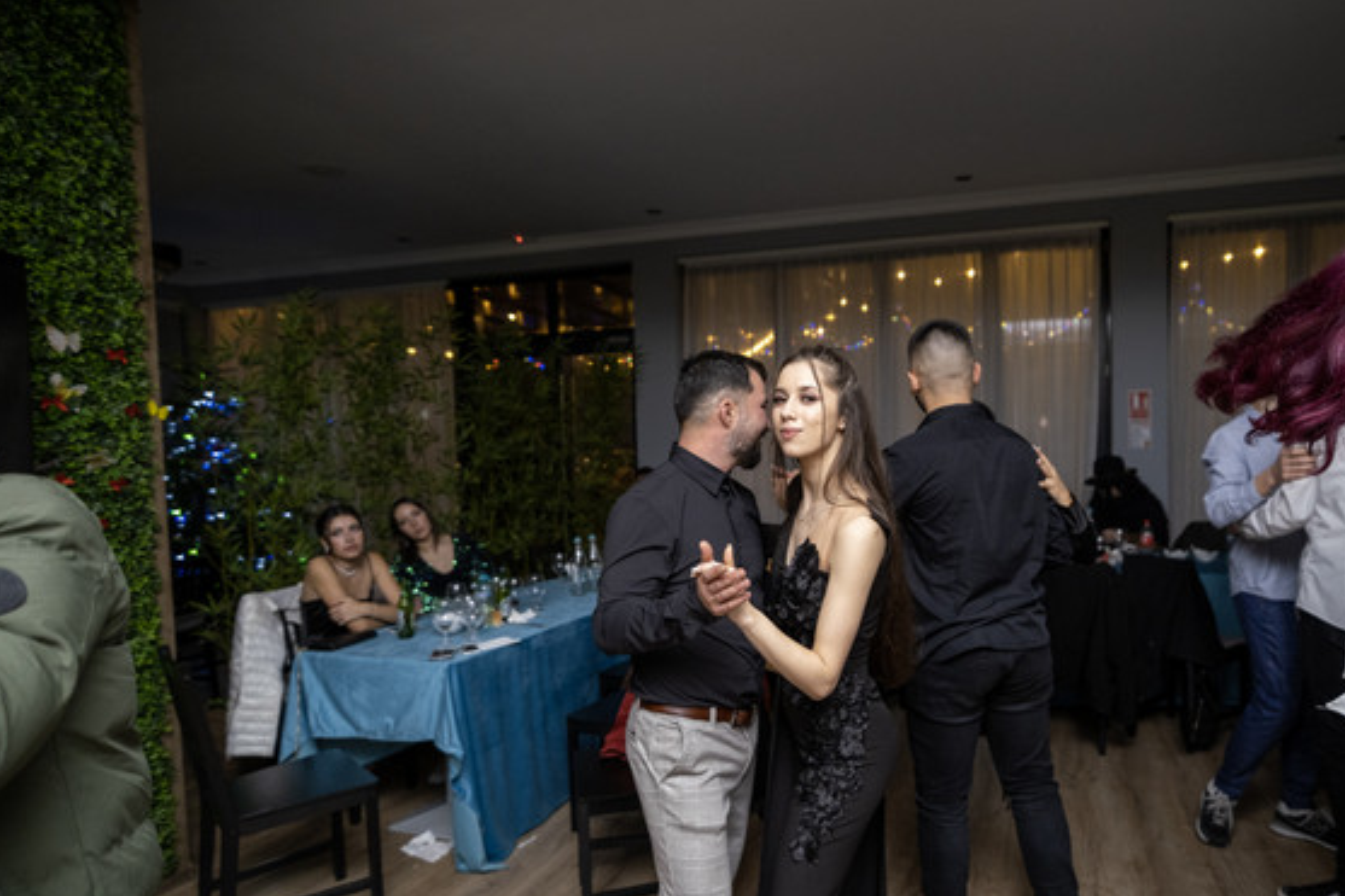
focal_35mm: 23
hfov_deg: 75.8
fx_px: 859
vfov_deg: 55.0
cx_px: 761
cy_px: 494
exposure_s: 1/125
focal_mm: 13
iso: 800
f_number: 1.4
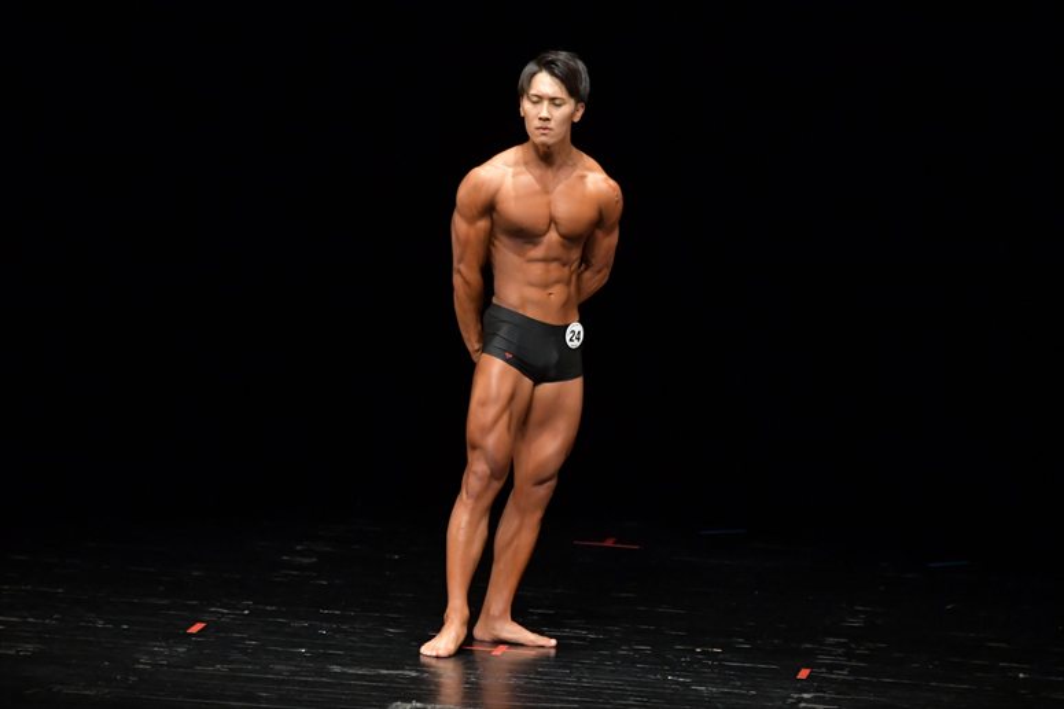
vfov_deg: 5.1
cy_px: 354
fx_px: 7976
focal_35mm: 270
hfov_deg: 7.6
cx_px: 532
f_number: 5.6
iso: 4000
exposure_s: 1/400
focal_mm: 180
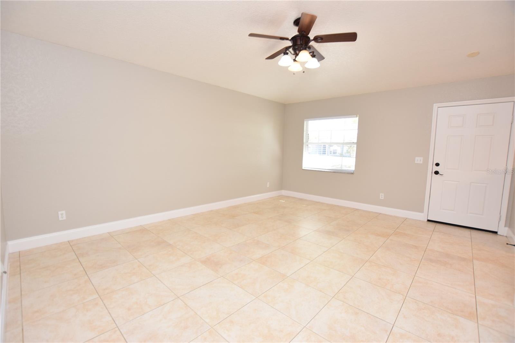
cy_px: 172
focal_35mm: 15
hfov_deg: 100.4
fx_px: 215
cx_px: 258
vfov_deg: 77.3
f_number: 4
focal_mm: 10
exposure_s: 1/60
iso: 250
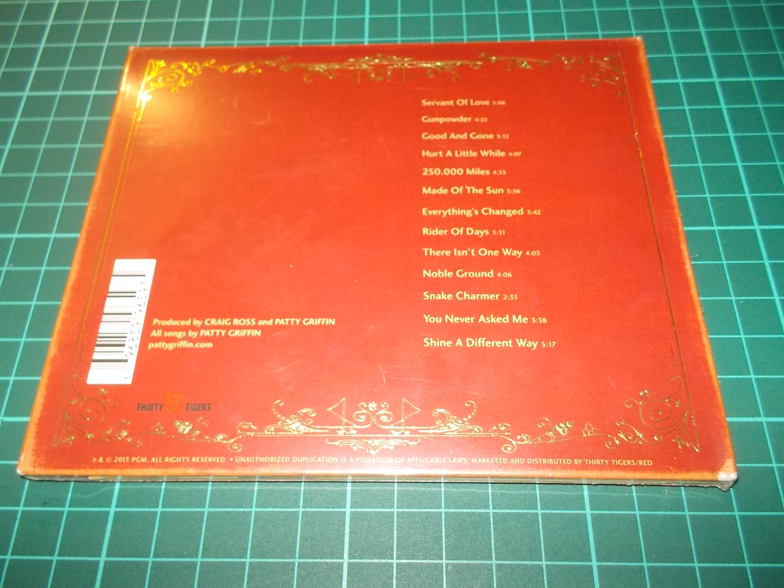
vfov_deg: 48.2
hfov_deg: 61.7
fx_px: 657
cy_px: 294
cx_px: 392
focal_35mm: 29
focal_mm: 4.1
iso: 200
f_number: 3.3
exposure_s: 1/30
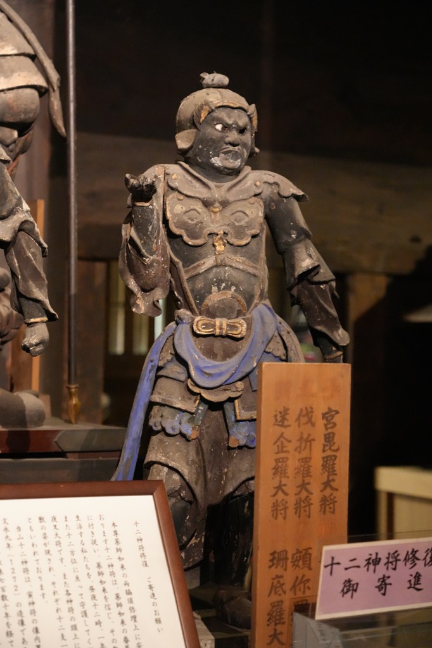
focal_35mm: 68
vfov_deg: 29.7
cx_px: 216
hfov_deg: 20.0
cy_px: 324
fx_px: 1225
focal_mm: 68
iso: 12800
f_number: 4
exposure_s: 1/50
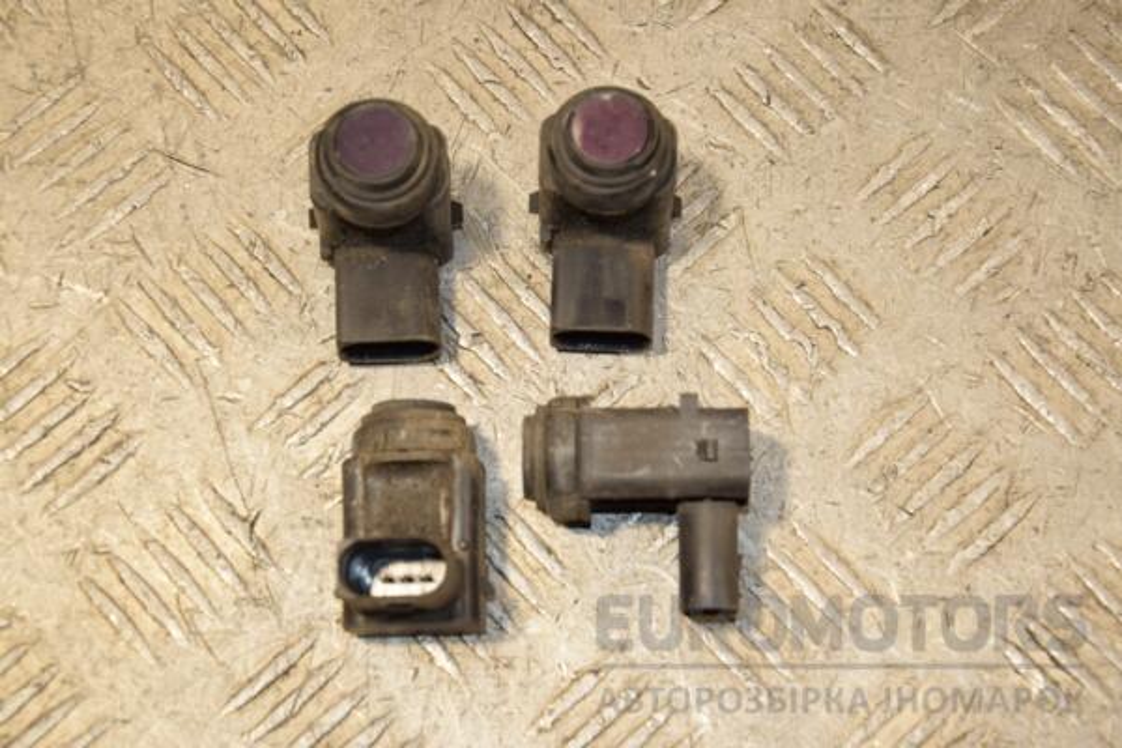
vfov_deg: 15.7
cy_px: 374
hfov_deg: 23.4
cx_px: 561
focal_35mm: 87
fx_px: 2711
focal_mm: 58
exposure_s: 1/200
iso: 800
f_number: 7.1
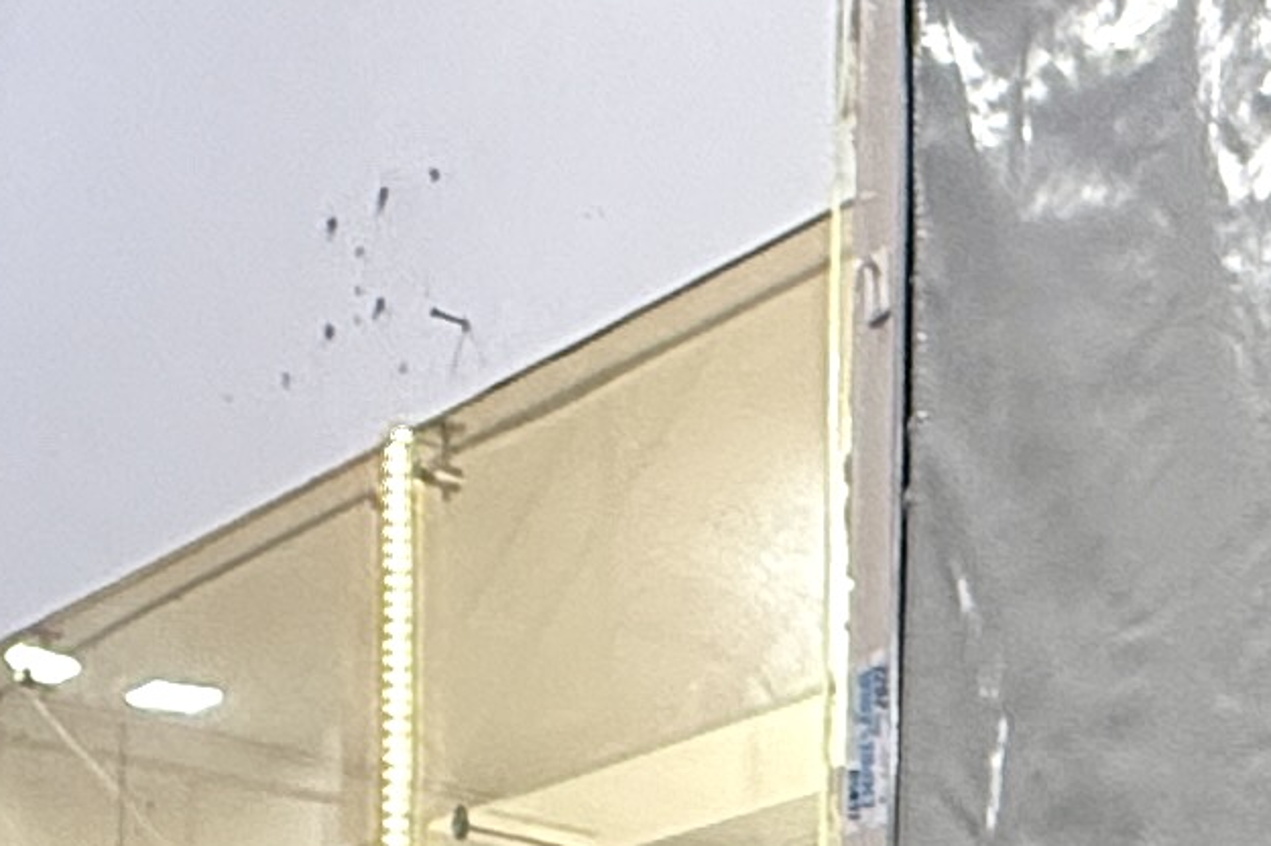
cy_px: 1670
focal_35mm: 94
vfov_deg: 12.8
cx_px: 1470
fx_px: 3317
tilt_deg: +0.4
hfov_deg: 20.5
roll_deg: -1.0
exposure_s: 1/60
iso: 400
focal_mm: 2.22
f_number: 2.2
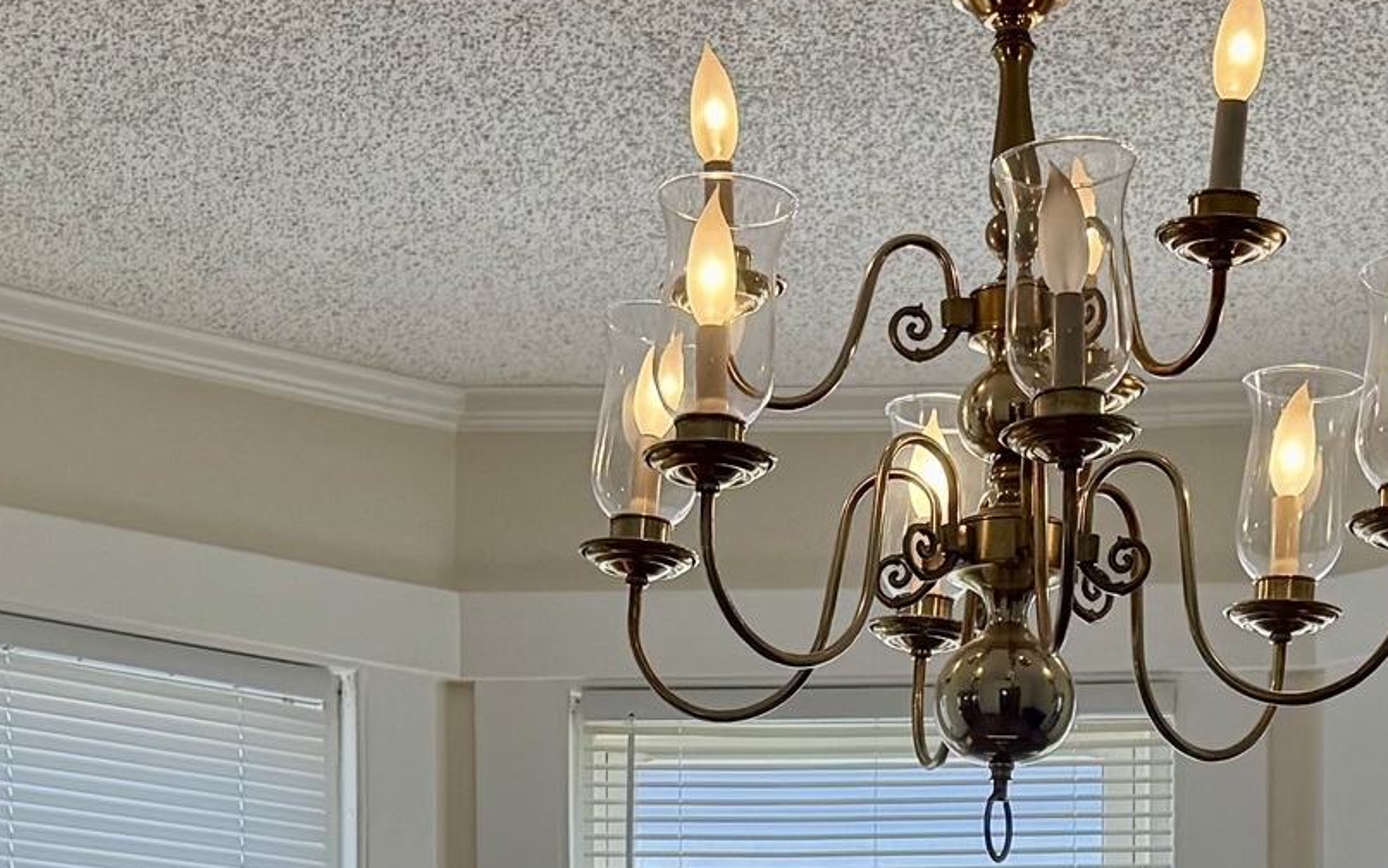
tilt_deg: -2.1
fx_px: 3670
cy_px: 1607
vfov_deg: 12.3
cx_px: 746
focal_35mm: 97
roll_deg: -0.2
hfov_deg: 21.4
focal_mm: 6.76
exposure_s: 1/567
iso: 80
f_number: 1.78
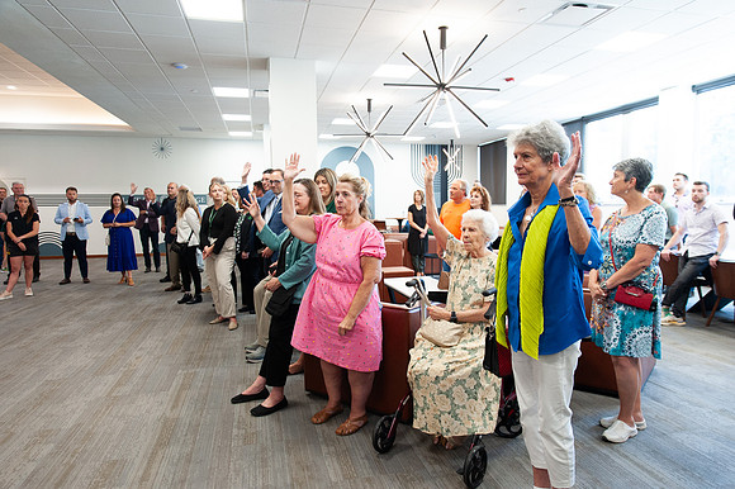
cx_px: 368
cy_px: 244
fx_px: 490
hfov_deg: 73.8
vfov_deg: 53.1
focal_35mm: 24
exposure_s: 1/160
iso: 1250
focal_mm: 24
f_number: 3.2
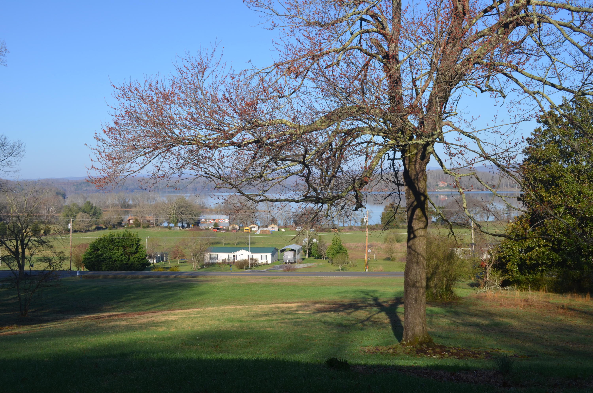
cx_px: 296
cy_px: 196
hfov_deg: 49.6
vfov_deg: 34.1
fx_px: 641
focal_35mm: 39
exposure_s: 1/250
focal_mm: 26
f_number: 8
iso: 125
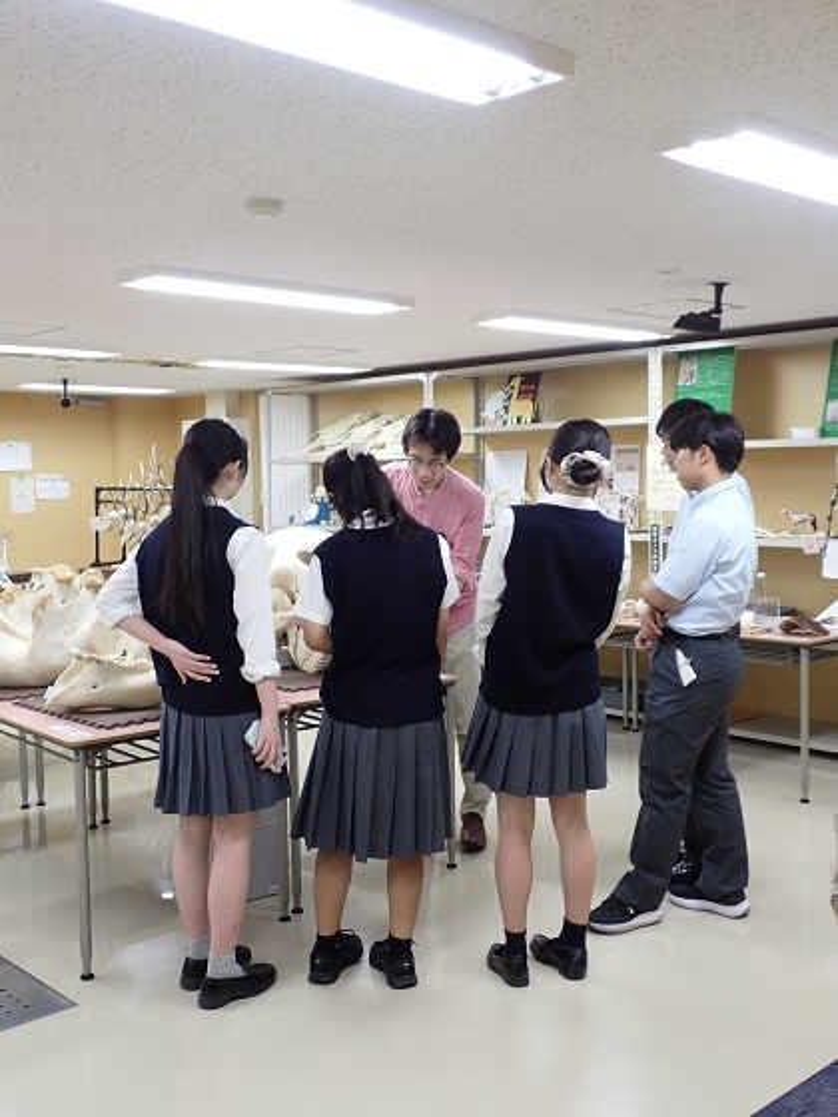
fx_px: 1227
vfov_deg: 49.0
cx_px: 419
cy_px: 558
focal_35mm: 38
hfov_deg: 37.7
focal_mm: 6.83
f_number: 2.7
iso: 200
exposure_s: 1/60
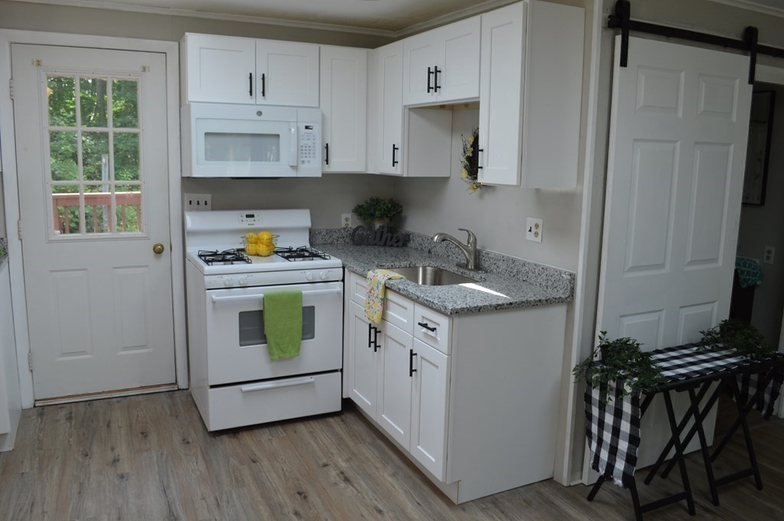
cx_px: 392
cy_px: 260
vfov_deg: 47.9
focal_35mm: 27
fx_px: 588
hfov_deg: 67.4
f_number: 5.6
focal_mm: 18
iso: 320
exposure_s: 1/125
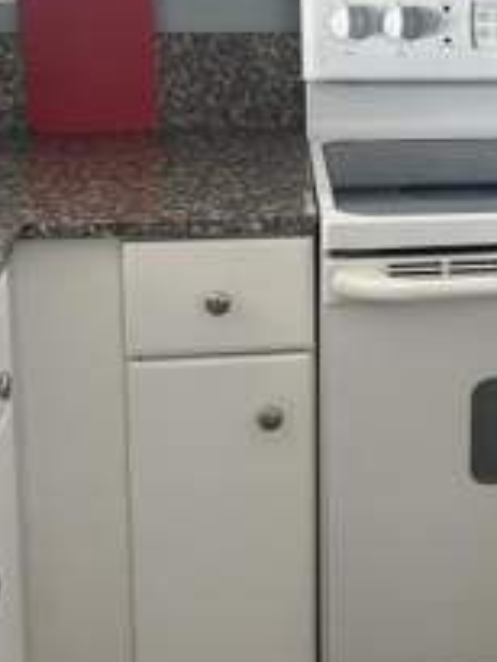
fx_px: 1549
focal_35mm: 81
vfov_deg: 23.8
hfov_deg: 16.8
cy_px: 161
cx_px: 710
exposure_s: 1/121
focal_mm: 5.7
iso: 100
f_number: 1.5
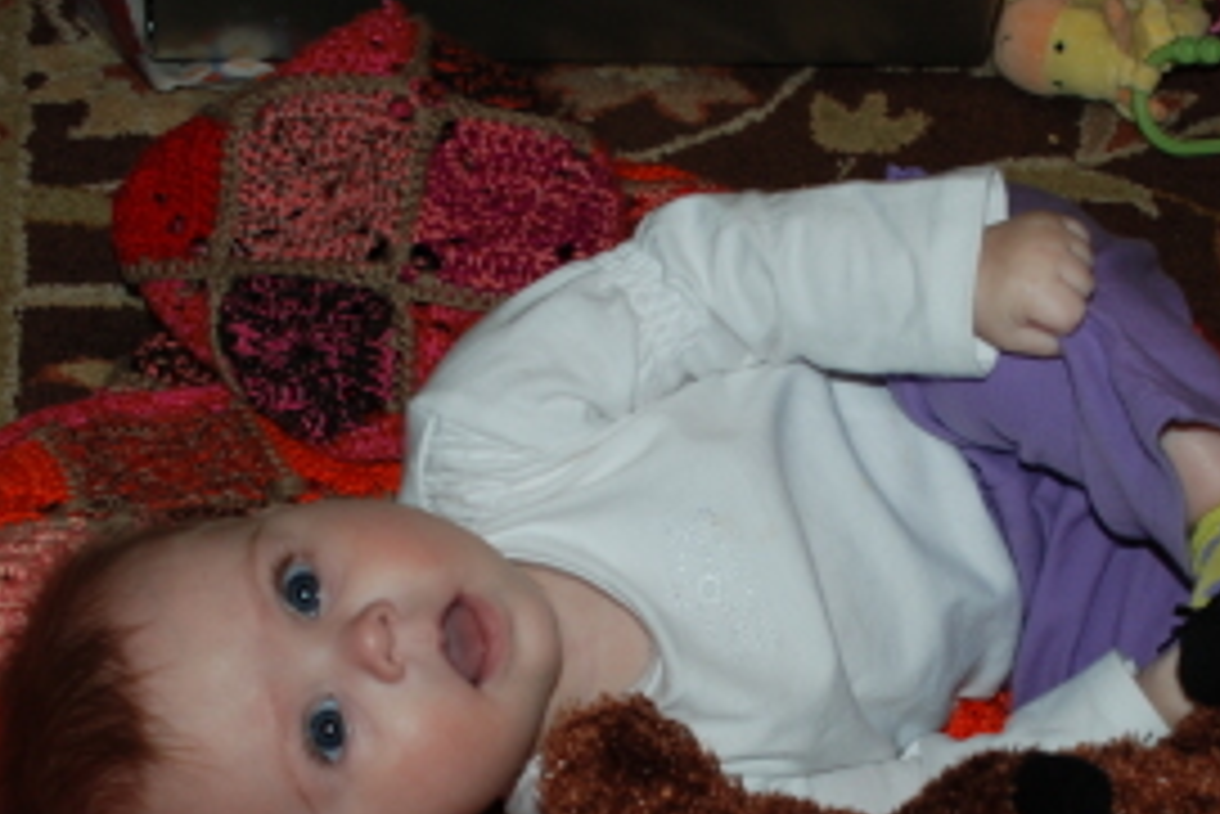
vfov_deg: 14.8
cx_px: 698
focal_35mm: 92
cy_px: 580
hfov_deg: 22.1
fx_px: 3119
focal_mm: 26
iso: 200
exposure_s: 1/60
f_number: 4
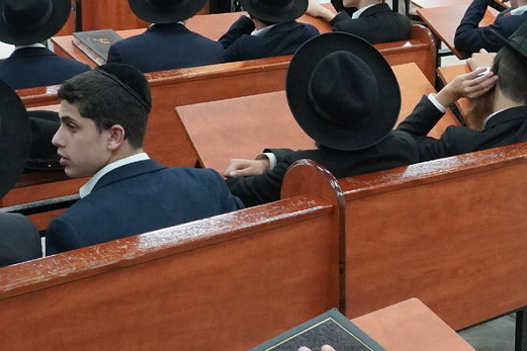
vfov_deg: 17.2
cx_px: 492
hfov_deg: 24.7
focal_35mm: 79
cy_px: 146
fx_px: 1163
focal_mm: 19.7
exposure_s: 1/200
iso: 2500
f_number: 5.6
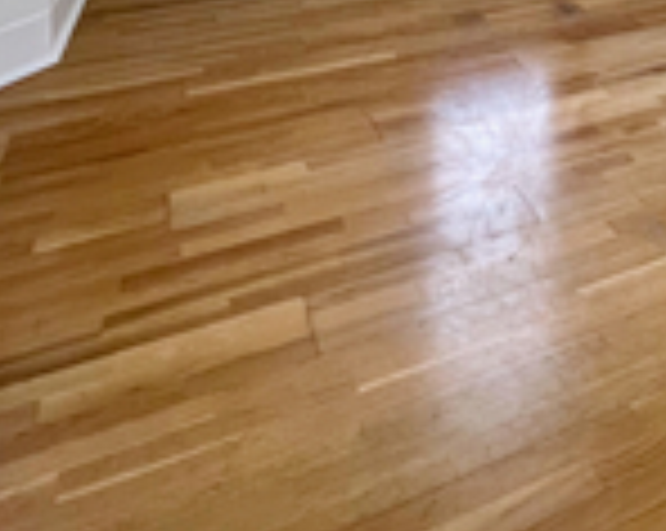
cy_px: -266
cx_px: 686
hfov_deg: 37.7
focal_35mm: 43
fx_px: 846
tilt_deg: -1.3
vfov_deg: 25.8
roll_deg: +1.1
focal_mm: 1.57
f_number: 1.8
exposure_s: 1/120
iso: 125
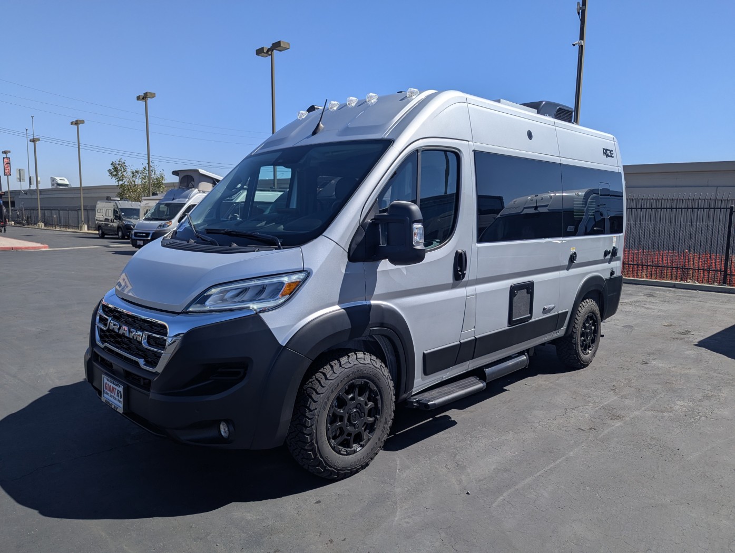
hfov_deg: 71.5
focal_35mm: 24
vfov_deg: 56.9
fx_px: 510
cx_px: 368
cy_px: 276
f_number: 1.85
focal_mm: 6.81
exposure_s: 1/3650
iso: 45
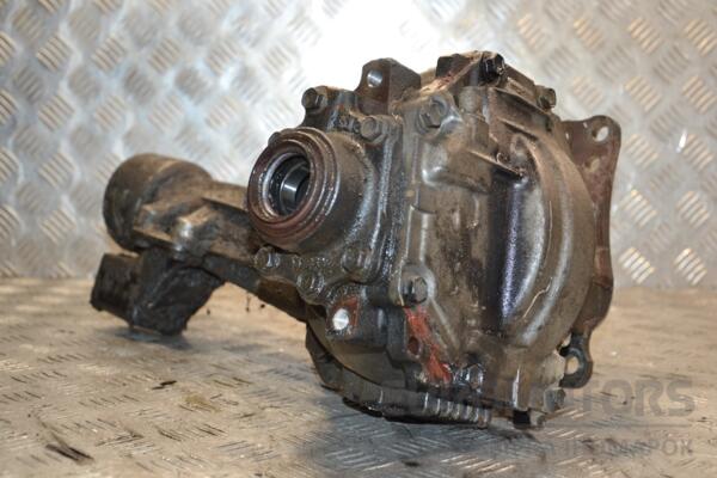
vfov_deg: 23.8
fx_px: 1135
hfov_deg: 35.1
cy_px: 239
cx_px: 358
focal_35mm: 57
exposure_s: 1/125
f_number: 5
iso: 800
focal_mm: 38
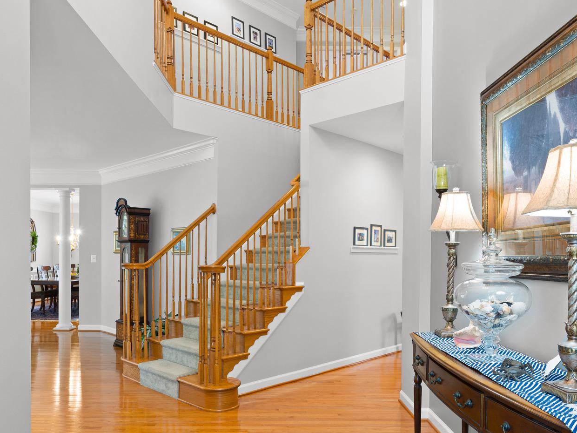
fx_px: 450
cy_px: 268
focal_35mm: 27
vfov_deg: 50.9
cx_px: 286
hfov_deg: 65.3
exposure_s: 1/2
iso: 800
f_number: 8
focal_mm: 17
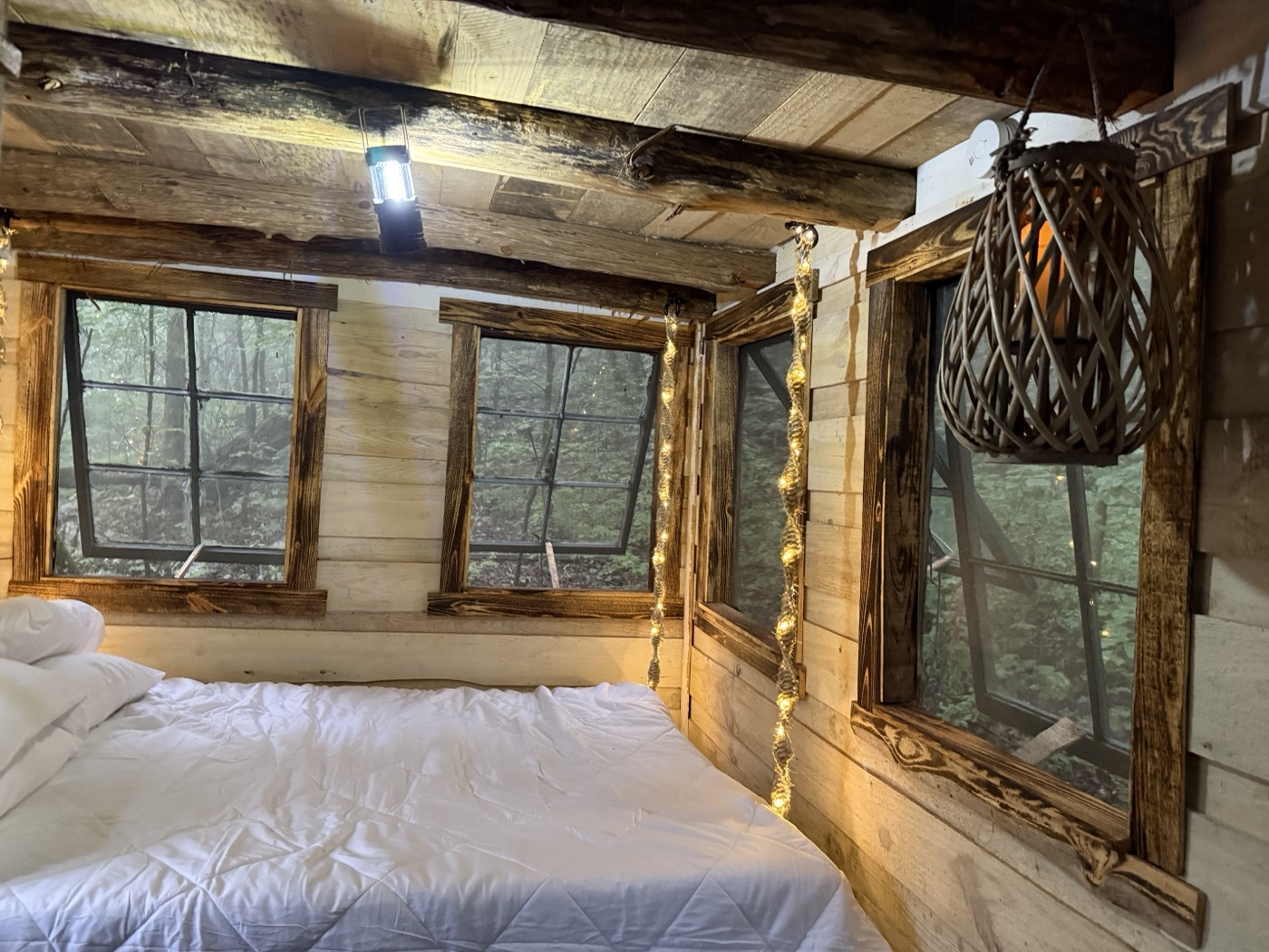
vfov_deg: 56.8
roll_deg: -4.5
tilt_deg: +0.0
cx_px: 634
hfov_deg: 71.6
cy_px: 476
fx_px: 880
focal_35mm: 24
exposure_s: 1/40
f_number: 1.78
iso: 800
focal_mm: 6.76
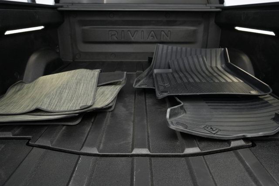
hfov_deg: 65.5
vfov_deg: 46.4
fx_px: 217
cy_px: 93
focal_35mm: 28
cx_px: 140
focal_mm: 28
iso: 1250
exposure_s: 1/30
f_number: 4
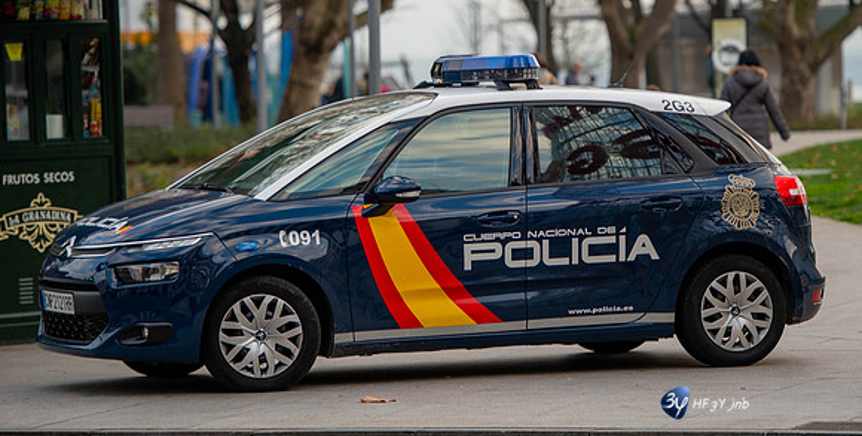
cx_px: 482
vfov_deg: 5.6
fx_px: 4466
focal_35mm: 200
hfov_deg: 11.0
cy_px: 170
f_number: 3.2
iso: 100
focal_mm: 160
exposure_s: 1/160
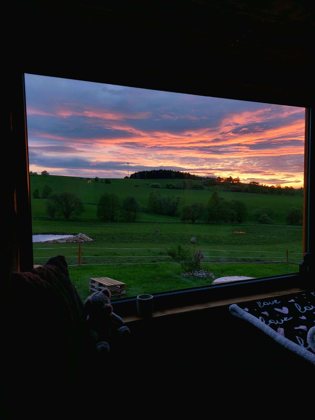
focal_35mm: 24
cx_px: 158
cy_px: 210
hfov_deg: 56.8
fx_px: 291
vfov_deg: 71.6
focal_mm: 5.23
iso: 40
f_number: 1.8
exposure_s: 1/50
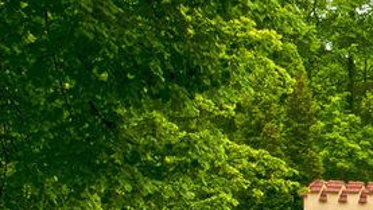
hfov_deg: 17.2
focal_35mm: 112
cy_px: 48
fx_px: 1108
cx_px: 562
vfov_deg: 10.8
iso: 200
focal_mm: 22
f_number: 8
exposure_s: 1/125
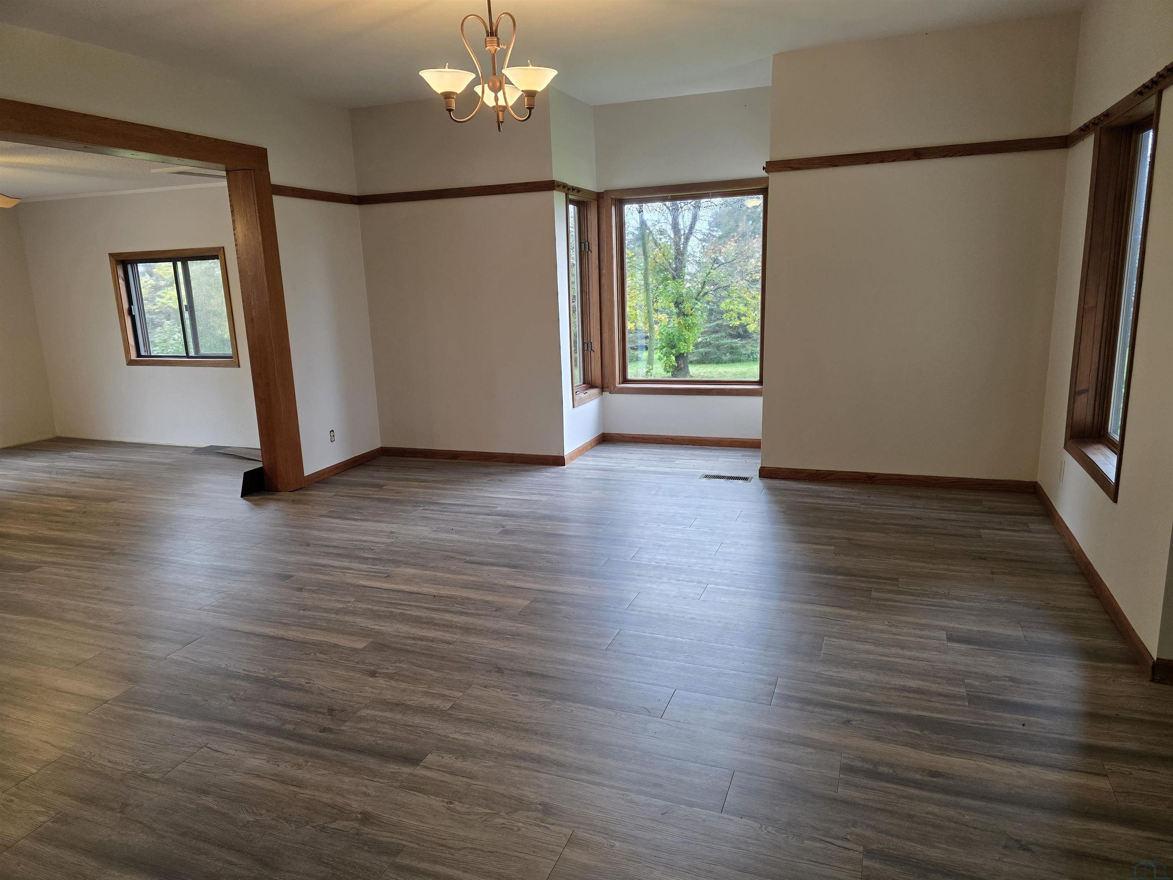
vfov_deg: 58.9
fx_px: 779
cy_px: 440
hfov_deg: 73.9
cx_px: 586
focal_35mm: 23
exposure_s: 1/120
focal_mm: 6.3
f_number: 1.7
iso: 250
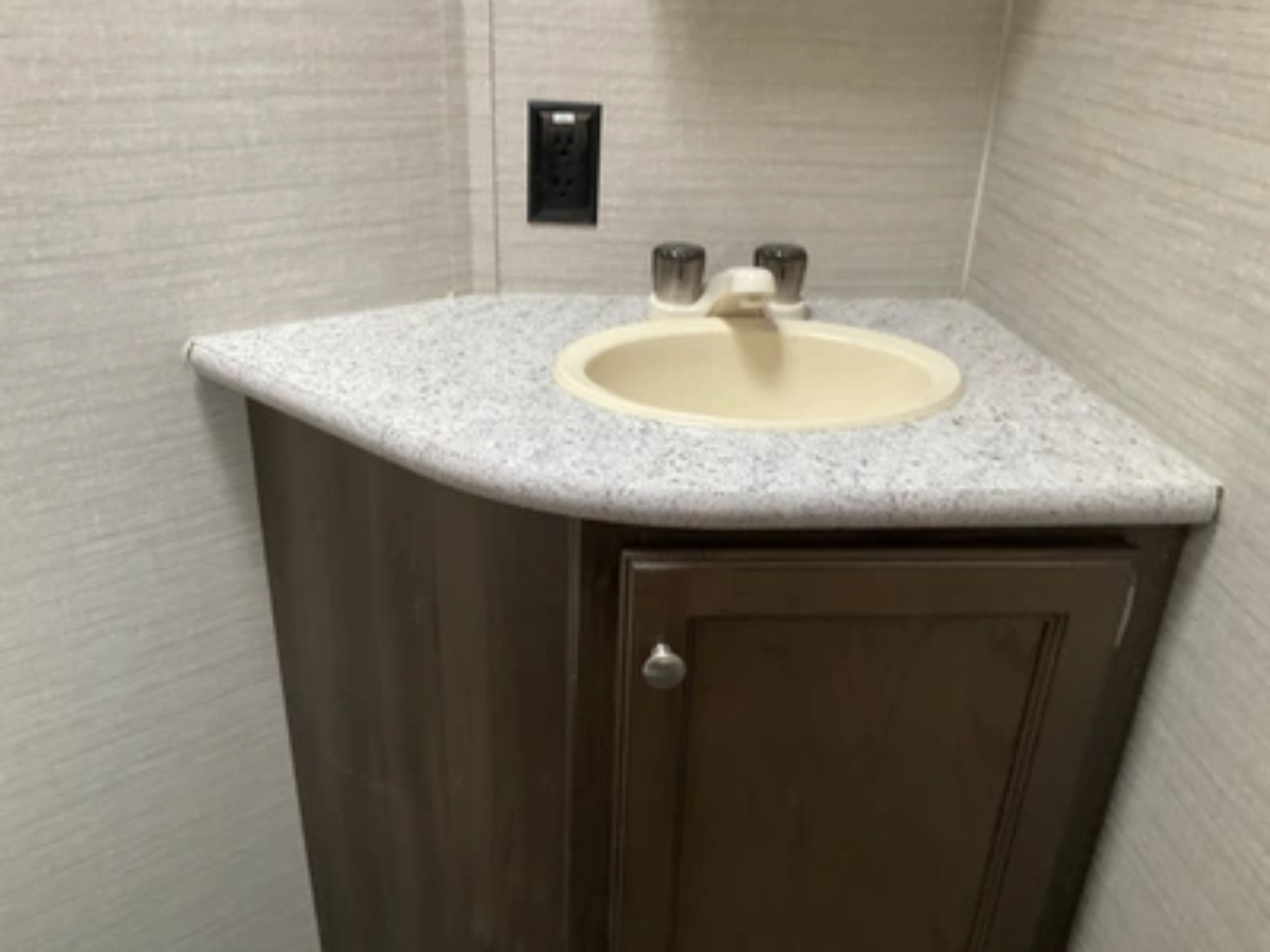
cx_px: 635
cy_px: 476
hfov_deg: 61.7
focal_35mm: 29
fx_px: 1064
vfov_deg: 48.2
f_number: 1.8
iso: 125
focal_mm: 3
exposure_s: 1/60
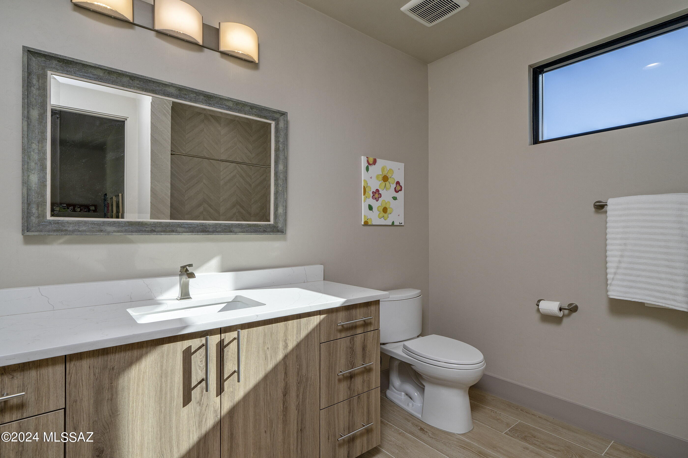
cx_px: 344
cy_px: 229
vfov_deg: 77.3
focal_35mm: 15
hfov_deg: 100.4
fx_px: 287
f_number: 10
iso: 200
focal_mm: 15
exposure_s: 1/160
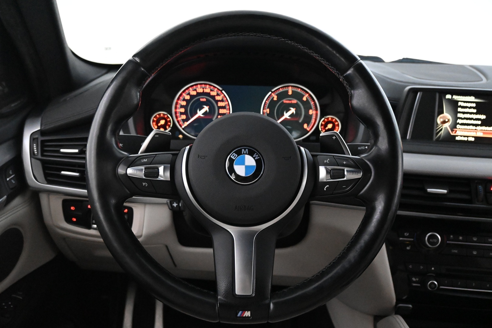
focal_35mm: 33
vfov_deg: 40.0
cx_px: 246
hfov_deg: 57.2
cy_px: 164
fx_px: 451
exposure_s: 1/40
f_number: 4
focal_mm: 22
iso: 9000
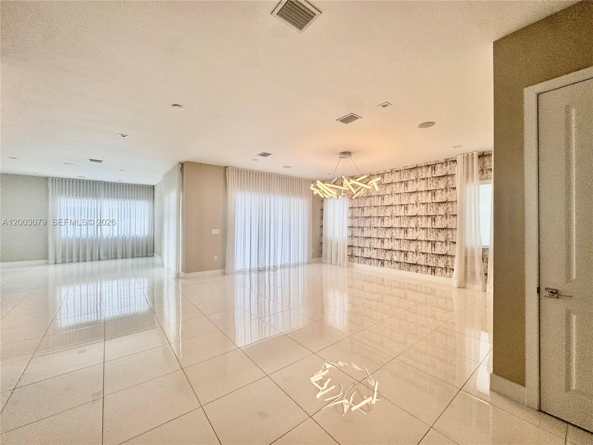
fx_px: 240
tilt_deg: +1.1
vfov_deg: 85.7
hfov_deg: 102.1
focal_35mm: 14
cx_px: 296
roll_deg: -1.6
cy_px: 222
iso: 80
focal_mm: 2.22
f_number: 2.2
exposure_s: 1/120
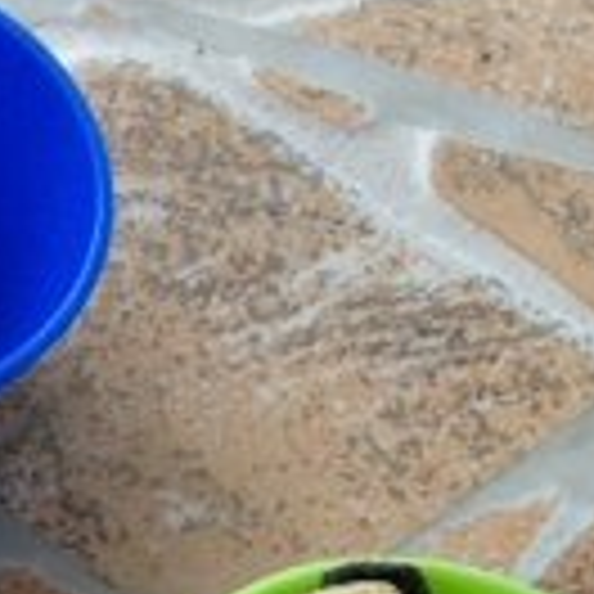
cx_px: -612
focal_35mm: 150
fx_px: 2912
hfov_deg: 10.6
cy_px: 666
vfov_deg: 11.5
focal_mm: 4.28
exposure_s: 1/60
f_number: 2.4
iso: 64
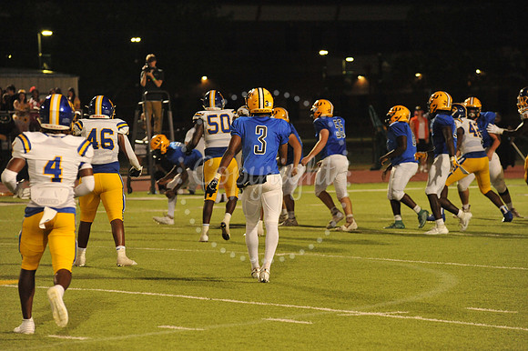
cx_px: 264
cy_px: 176
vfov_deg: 6.9
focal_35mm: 200
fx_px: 2932
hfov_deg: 10.3
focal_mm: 200
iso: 5000
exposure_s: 1/200
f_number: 5.6
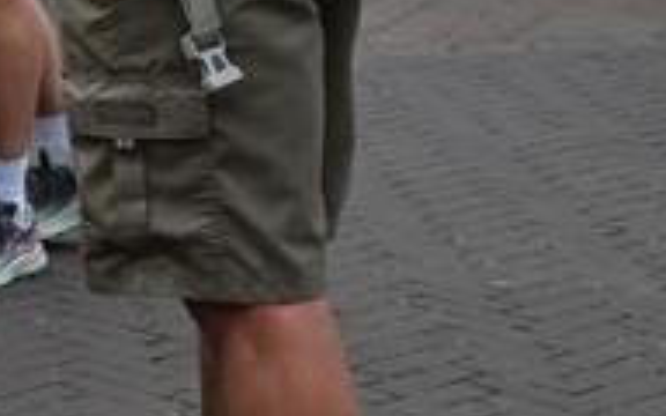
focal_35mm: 179
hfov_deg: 10.1
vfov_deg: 7.2
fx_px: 3249
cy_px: -244
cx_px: -964
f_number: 10
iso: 400
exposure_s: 1/400
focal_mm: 34
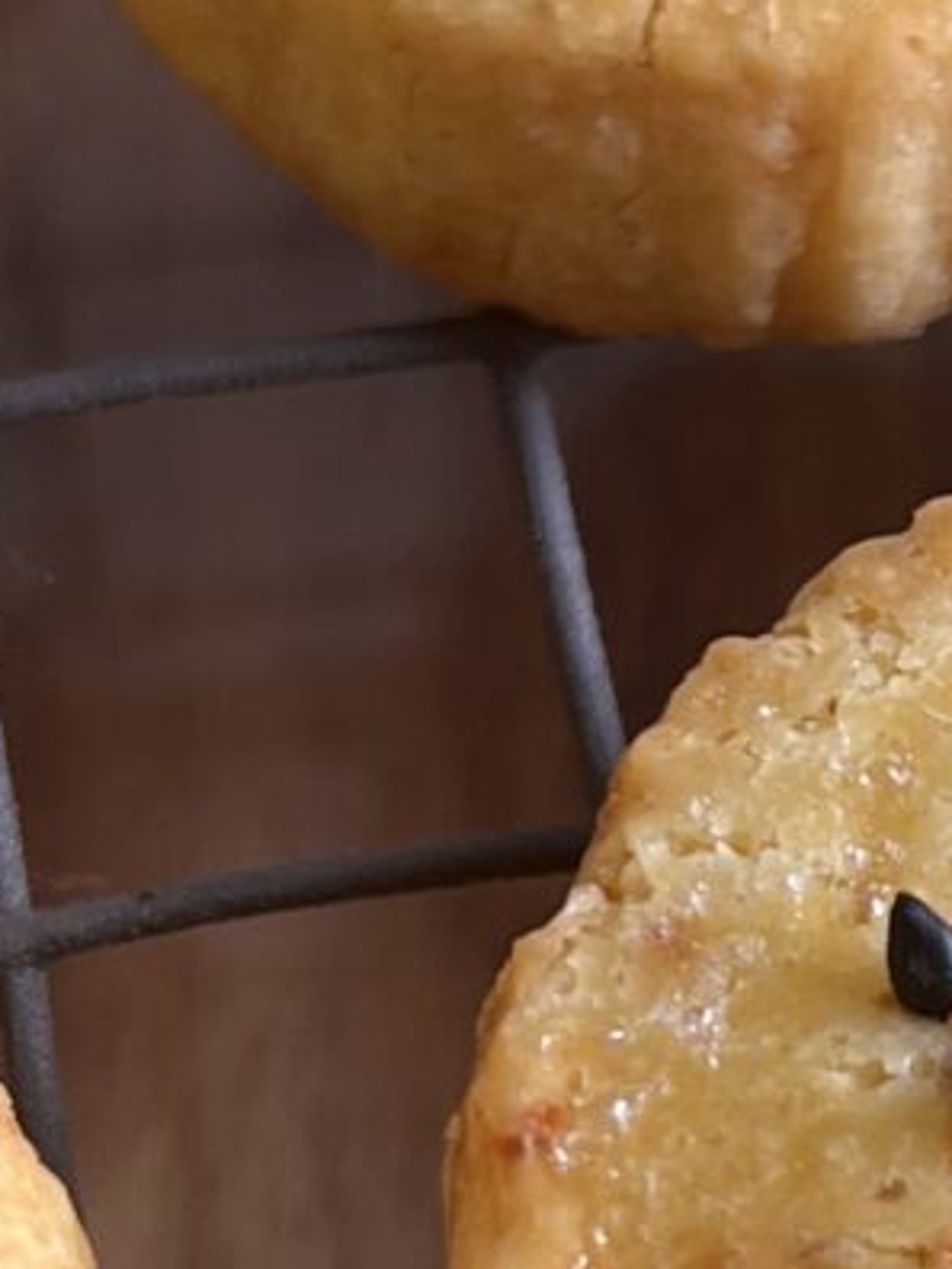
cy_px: 1070
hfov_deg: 8.6
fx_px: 6160
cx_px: 1542
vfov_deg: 11.7
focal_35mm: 168
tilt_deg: -61.4
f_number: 1.5
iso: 40
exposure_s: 1/121
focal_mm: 5.7
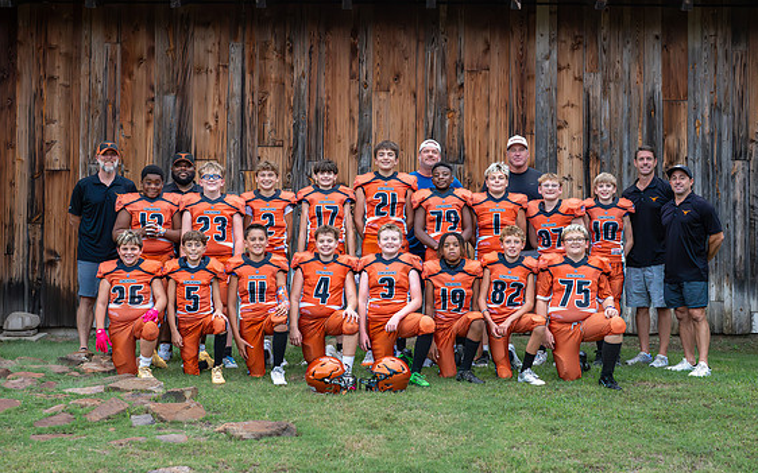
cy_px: 241
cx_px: 378
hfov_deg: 33.5
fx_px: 1260
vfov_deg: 21.3
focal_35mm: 61
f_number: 4
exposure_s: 1/500
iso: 4000
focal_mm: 50
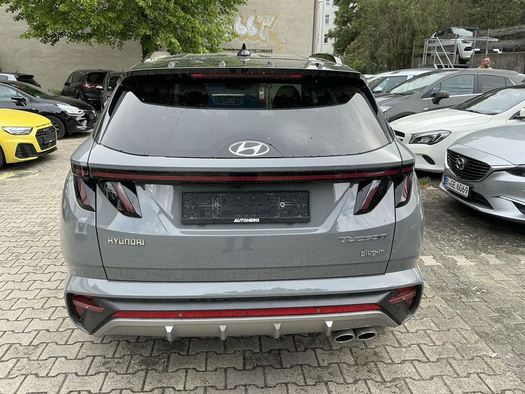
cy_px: 197
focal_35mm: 28
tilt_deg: -13.8
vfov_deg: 49.7
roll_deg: +0.5
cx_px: 262
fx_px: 425
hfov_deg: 63.4
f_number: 1.8
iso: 25
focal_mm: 3
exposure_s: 1/406
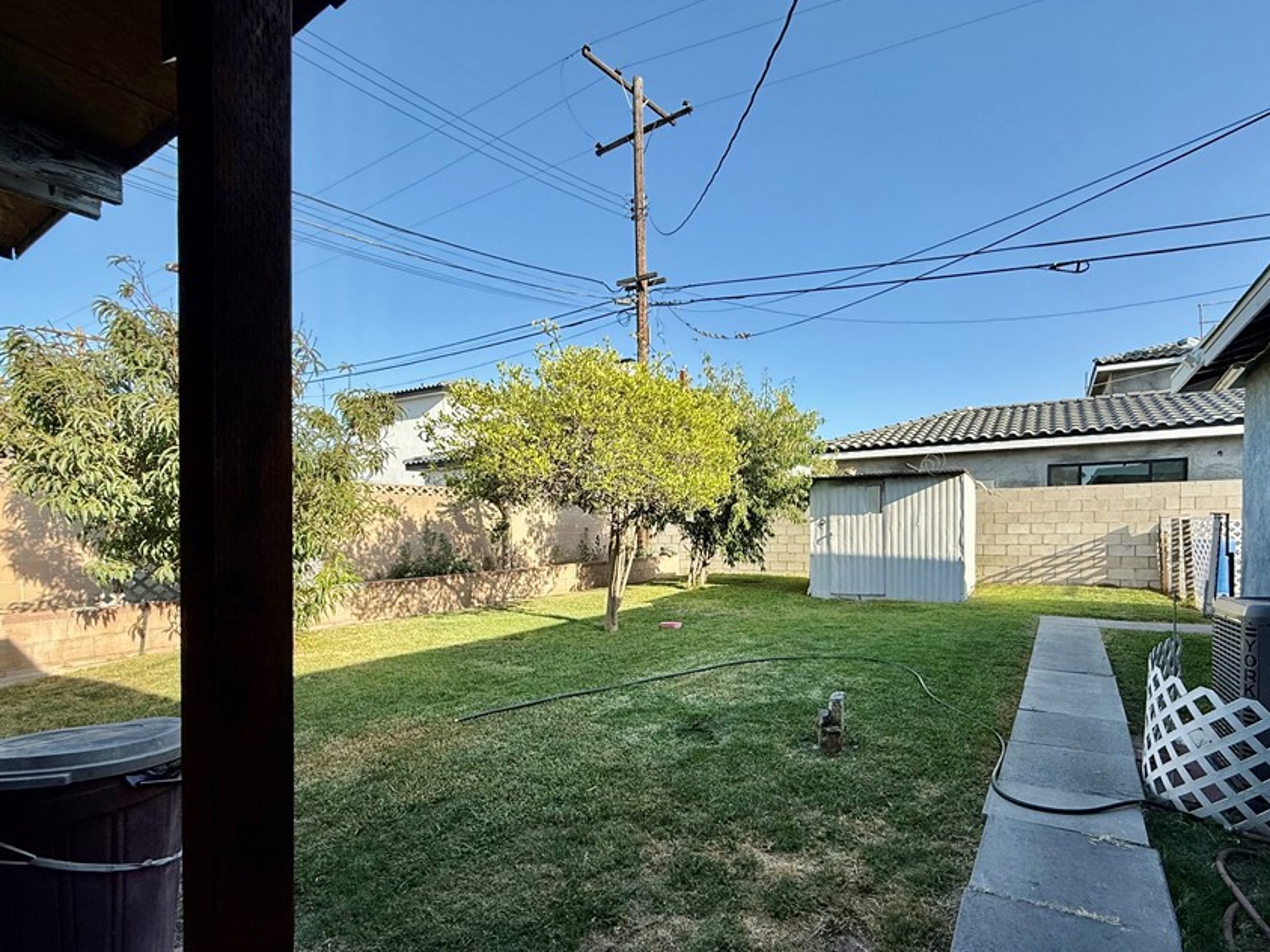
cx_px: 725
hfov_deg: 90.5
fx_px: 624
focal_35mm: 17
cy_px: 557
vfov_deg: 74.1
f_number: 2.2
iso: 50
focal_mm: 2.22
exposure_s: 1/955
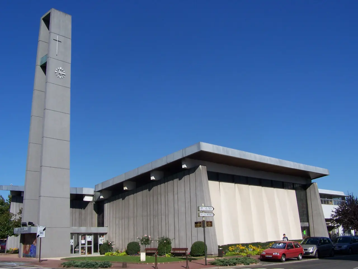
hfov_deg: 49.0
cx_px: 179
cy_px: 134
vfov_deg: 37.7
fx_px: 393
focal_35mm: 38
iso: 80
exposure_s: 1/750
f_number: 5.6
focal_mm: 6.3
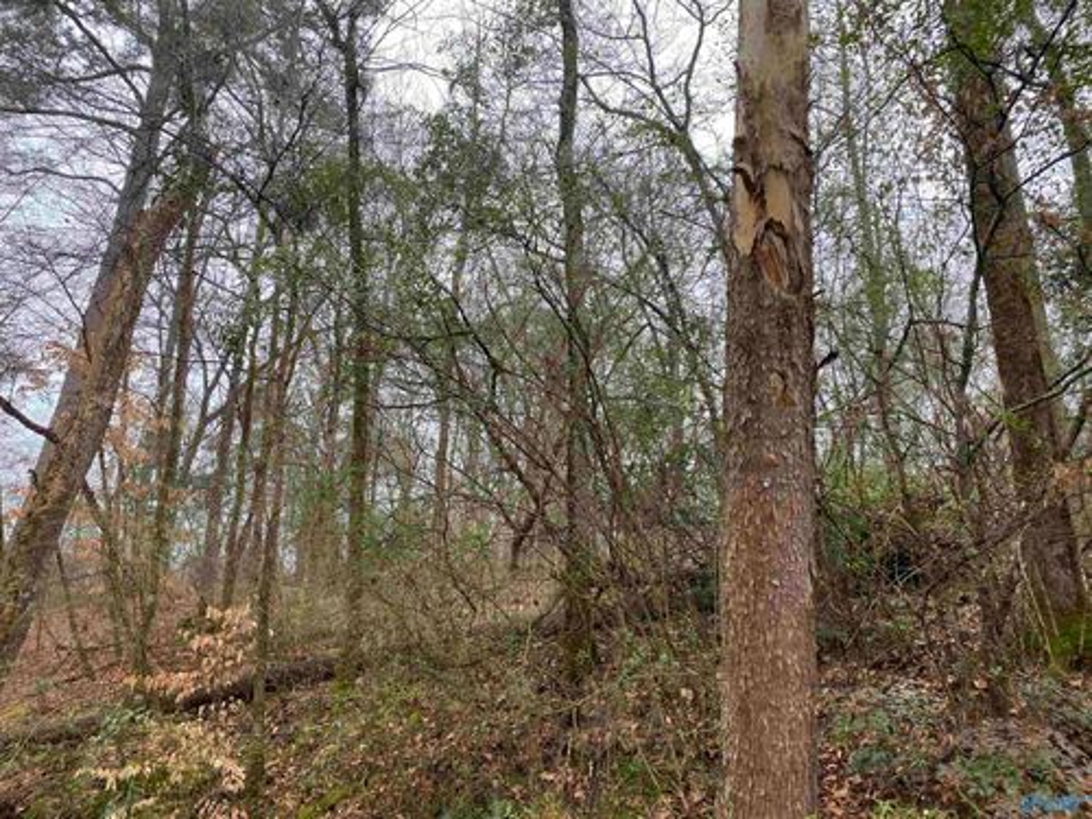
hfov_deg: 67.3
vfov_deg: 53.1
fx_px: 820
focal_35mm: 26
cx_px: 546
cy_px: 410
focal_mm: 4.25
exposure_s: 1/186
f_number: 1.8
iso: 32
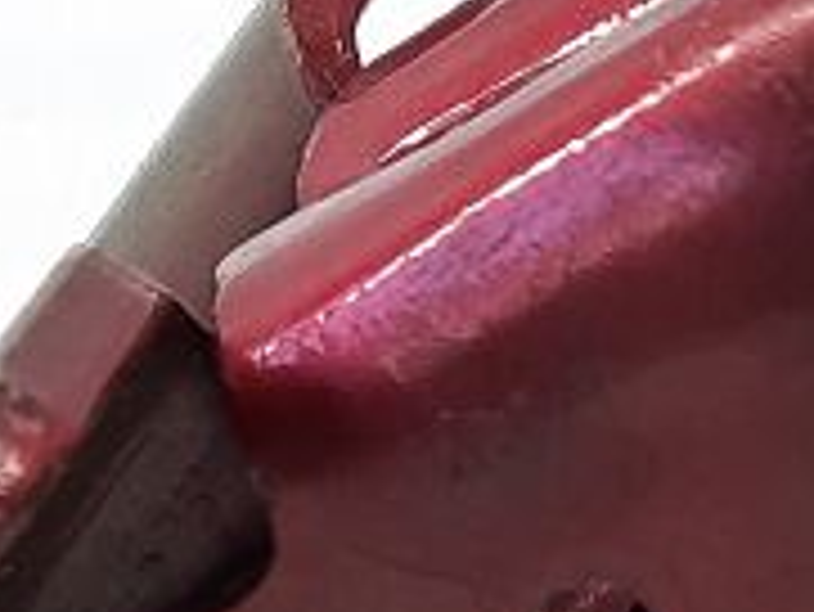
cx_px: 792
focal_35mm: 166
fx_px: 3906
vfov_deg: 8.6
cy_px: 1120
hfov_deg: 11.8
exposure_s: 1/50
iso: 80
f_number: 2
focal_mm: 4.6
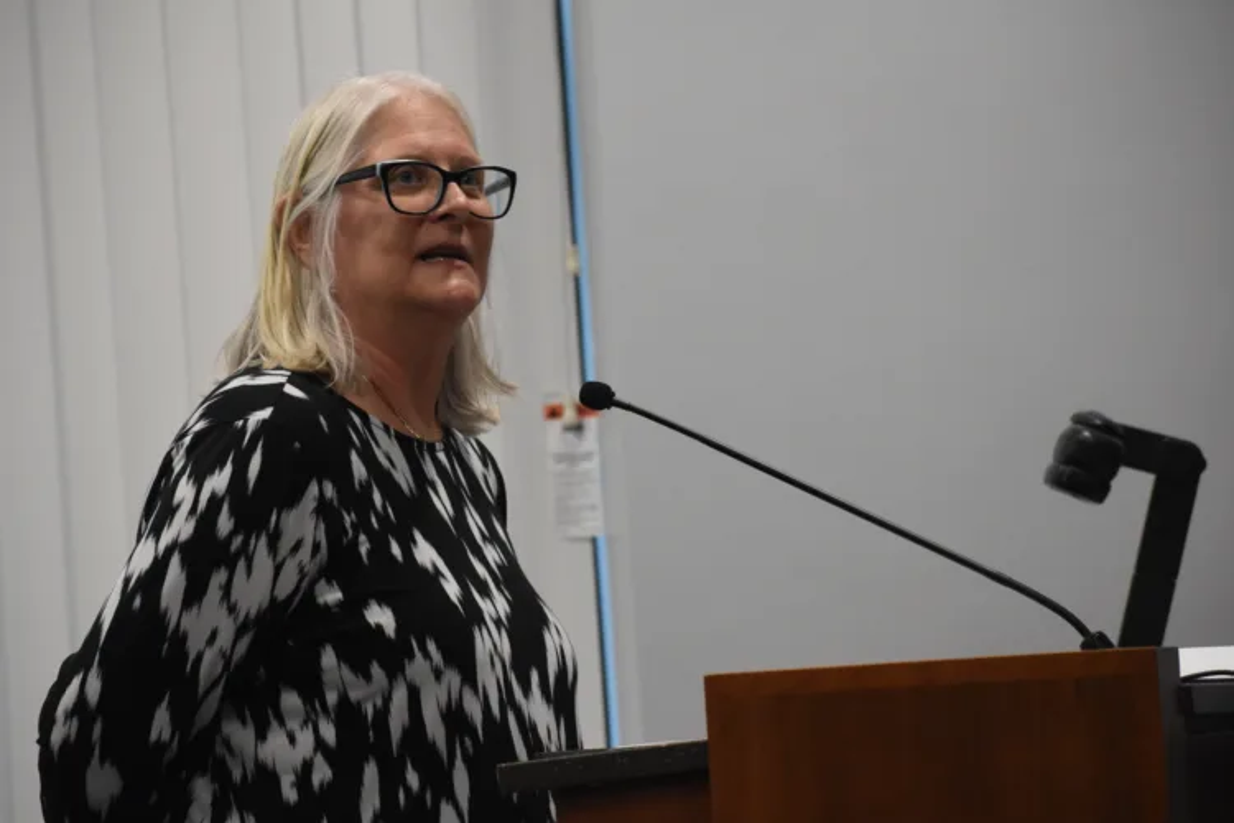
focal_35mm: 188
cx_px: 617
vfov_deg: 7.3
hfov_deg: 11.0
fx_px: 6427
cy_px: 412
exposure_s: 1/250
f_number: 4.8
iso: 2200
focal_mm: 125
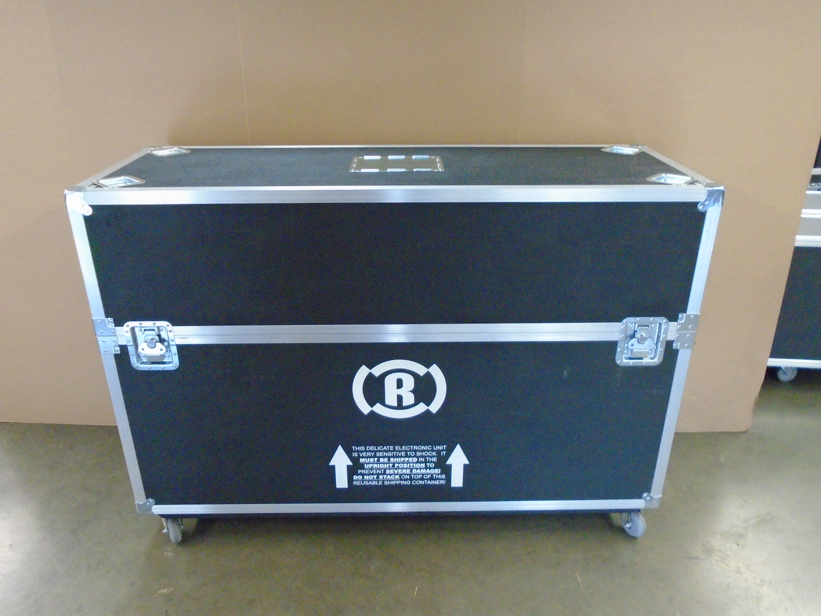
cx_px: 410
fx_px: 617
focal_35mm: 26
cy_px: 308
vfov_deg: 53.1
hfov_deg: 67.3
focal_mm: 4.6
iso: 800
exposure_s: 1/20
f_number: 3.2
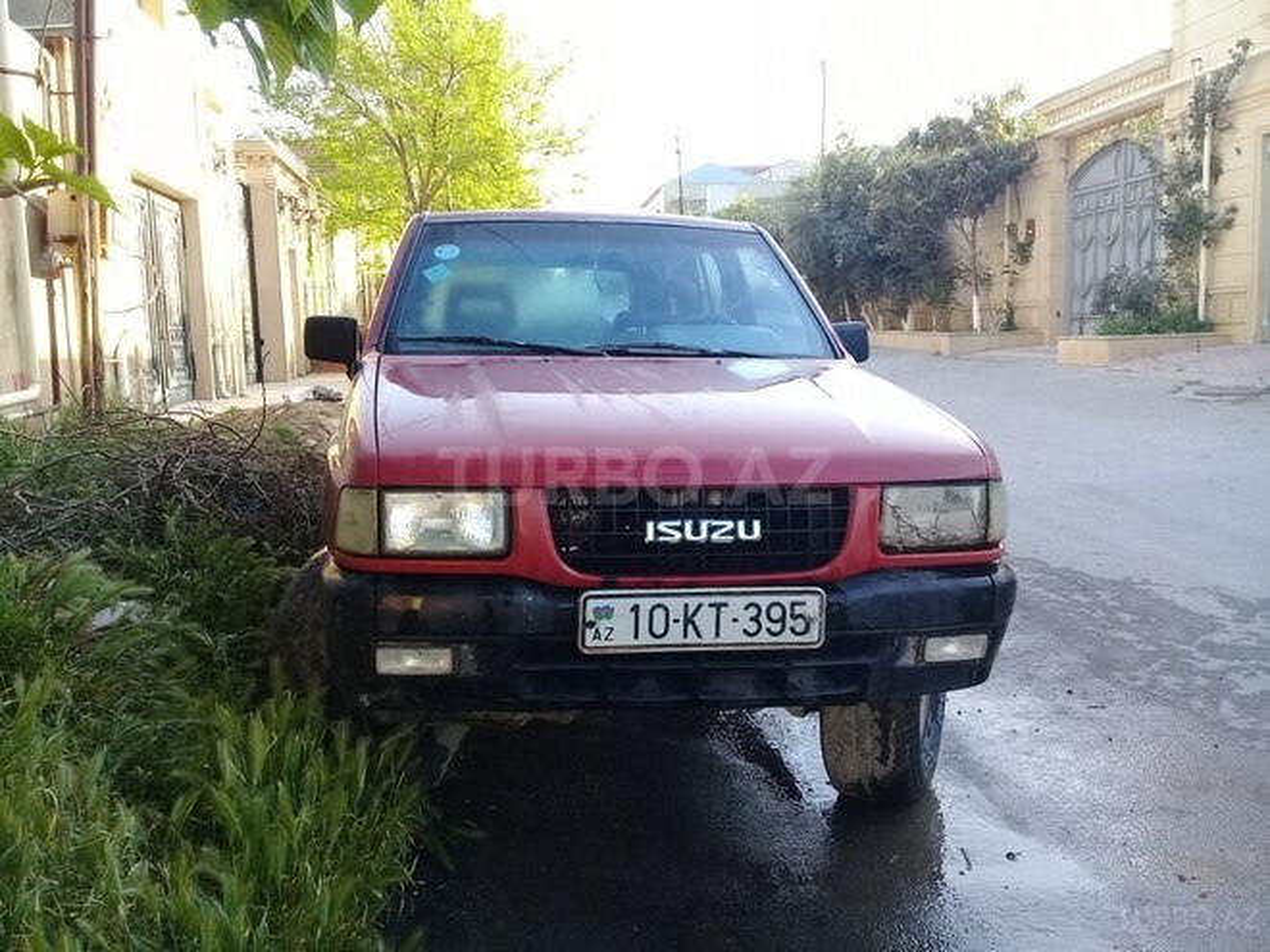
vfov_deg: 45.4
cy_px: 476
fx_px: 1137
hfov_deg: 58.4
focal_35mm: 31
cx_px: 635
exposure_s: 1/109
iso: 50
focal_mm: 3.3
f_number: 2.2
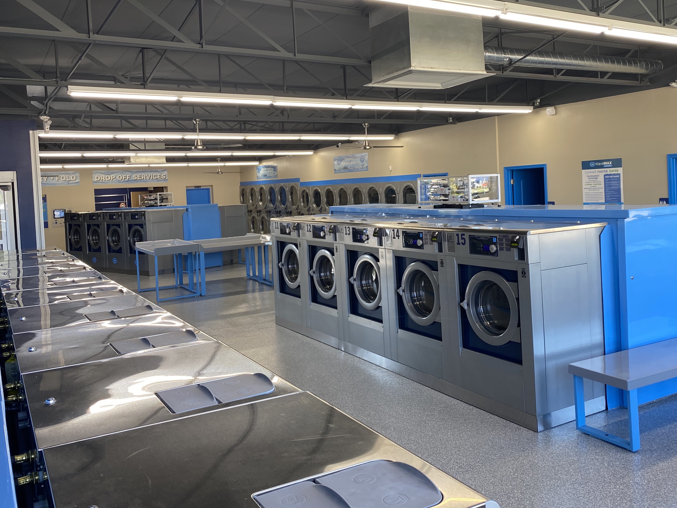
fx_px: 626
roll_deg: +3.0
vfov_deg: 44.0
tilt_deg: -2.6
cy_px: 208
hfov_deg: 56.6
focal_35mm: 32
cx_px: 384
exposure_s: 1/120
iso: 64
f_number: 1.8
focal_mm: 4.25
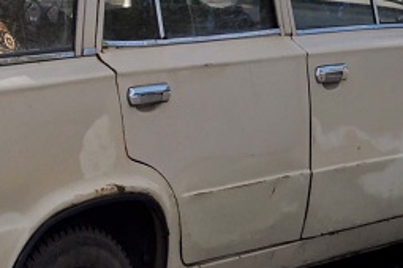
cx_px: -24
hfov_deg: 13.0
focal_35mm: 155
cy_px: -67
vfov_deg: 8.7
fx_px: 1735
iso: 200
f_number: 3.8
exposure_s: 1/2500
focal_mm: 22
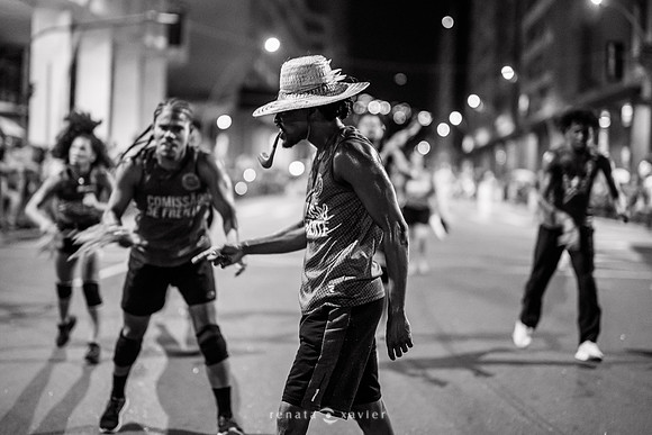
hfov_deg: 33.6
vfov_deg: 22.8
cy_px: 176
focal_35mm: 60
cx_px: 313
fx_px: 1078
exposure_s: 1/320
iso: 2000
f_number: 1.2
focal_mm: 50
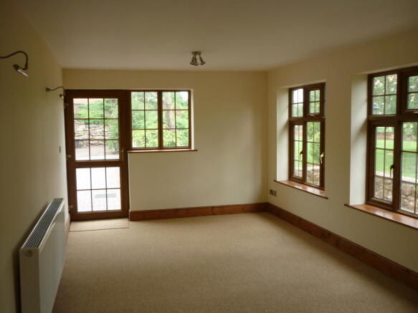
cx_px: 209
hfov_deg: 55.4
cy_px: 156
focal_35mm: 33
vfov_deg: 42.9
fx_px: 398
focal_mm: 5.5
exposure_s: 1/30
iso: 100
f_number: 2.8
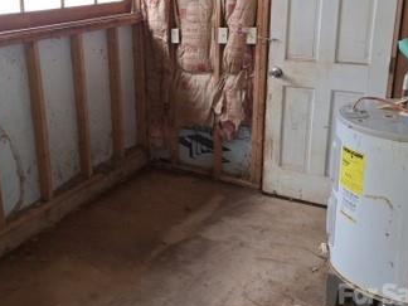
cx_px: 131
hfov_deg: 49.1
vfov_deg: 38.4
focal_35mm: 37
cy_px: 115
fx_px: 436
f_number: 1.8
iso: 25
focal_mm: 4.69
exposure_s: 1/50
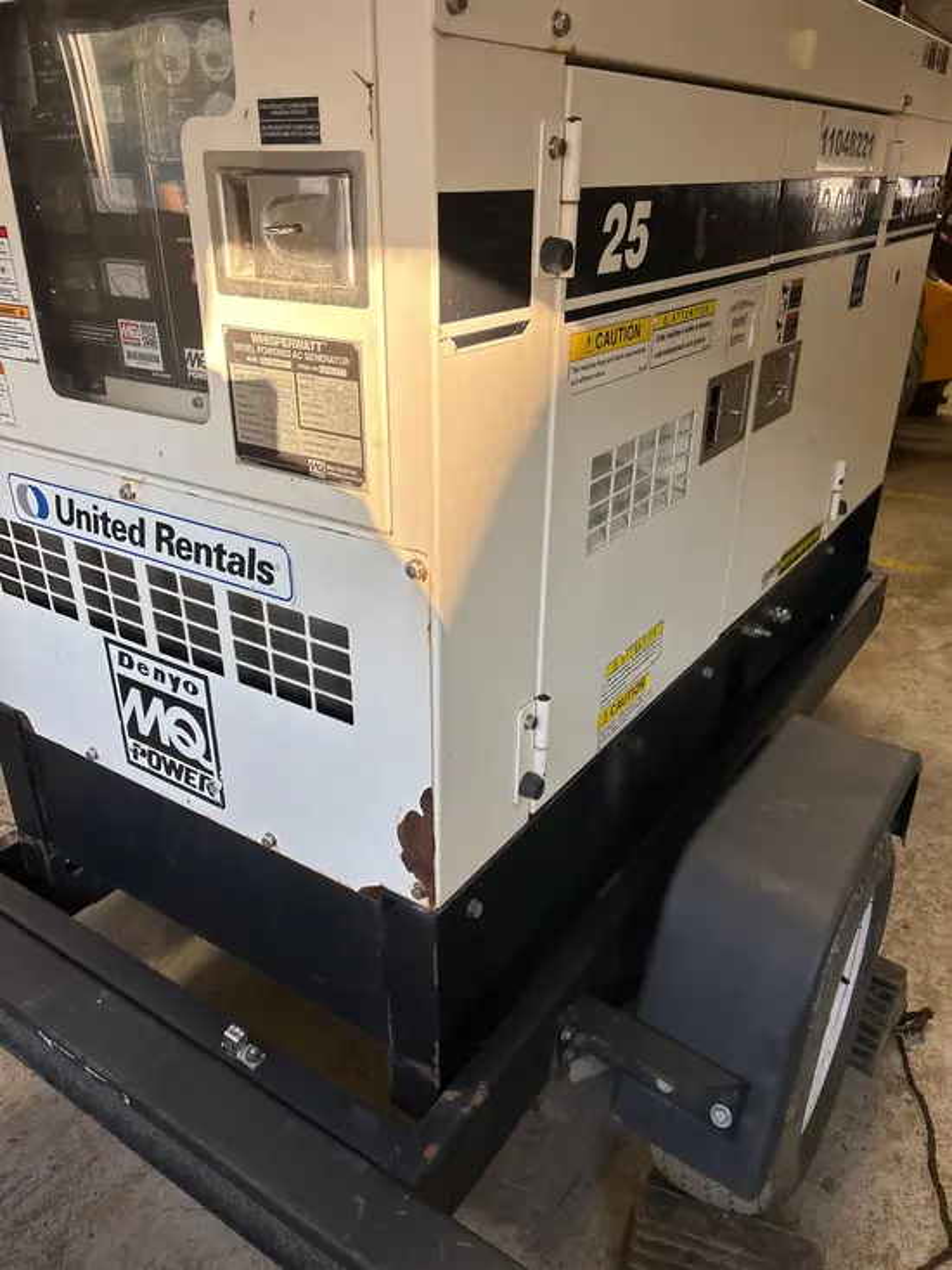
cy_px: 635
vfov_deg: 67.3
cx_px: 476
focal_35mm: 26
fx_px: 953
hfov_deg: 53.1
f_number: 1.6
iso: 80
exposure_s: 1/121
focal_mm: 5.96
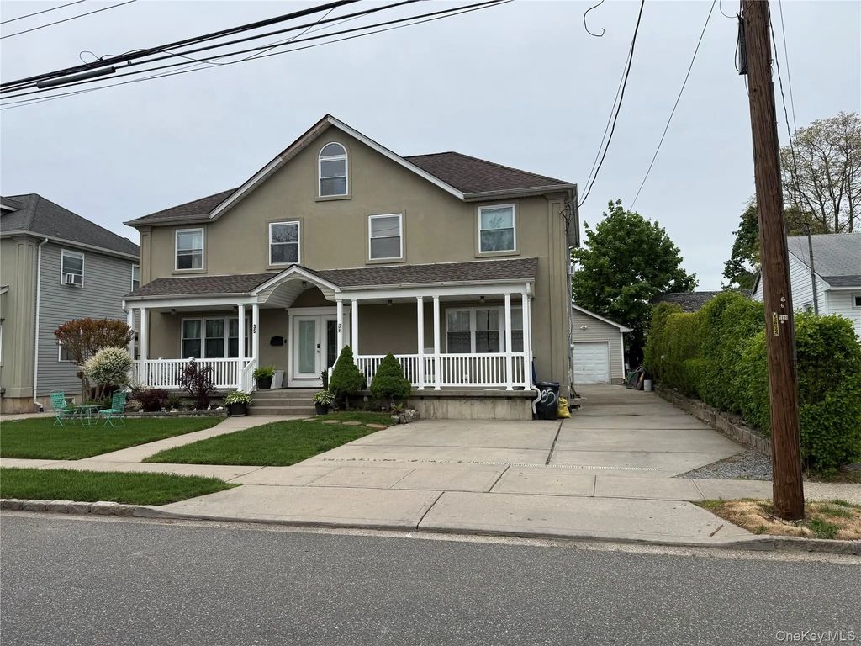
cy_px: 323
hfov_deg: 71.6
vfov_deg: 56.8
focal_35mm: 24
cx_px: 430
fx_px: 597
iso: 80
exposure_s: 1/4673
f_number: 1.78
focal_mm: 6.76
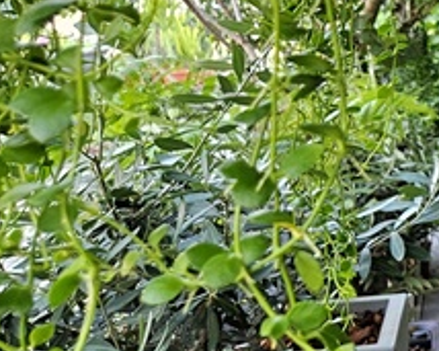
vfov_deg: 14.4
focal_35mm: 105
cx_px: 976
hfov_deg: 14.1
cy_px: 8
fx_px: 1364
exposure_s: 1/180
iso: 125
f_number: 1.8
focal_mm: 5.4
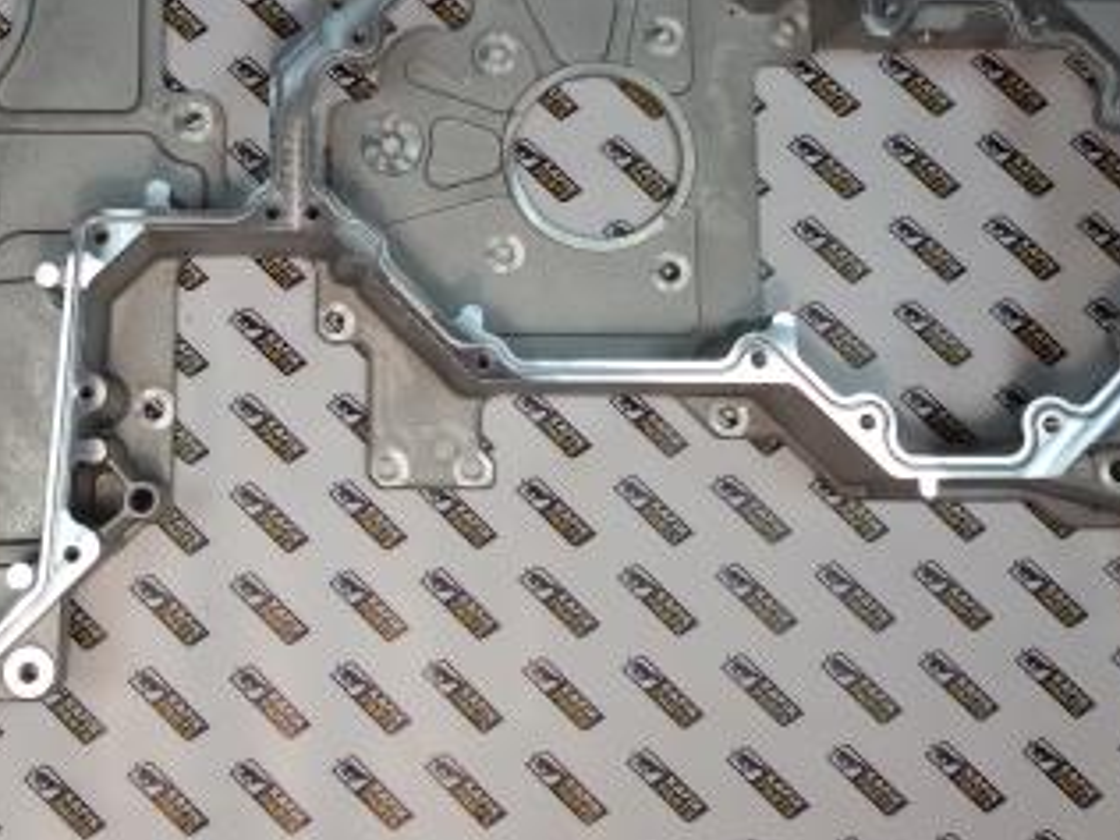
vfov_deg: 27.2
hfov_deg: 35.8
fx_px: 1715
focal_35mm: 53
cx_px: 372
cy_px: 229
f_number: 2.4
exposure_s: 1/33
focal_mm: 2.93
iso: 50
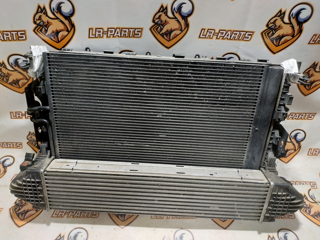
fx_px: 222
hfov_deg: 71.6
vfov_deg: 56.8
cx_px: 160
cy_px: 120
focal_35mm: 24
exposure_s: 1/50
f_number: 1.9
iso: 200
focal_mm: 3.94
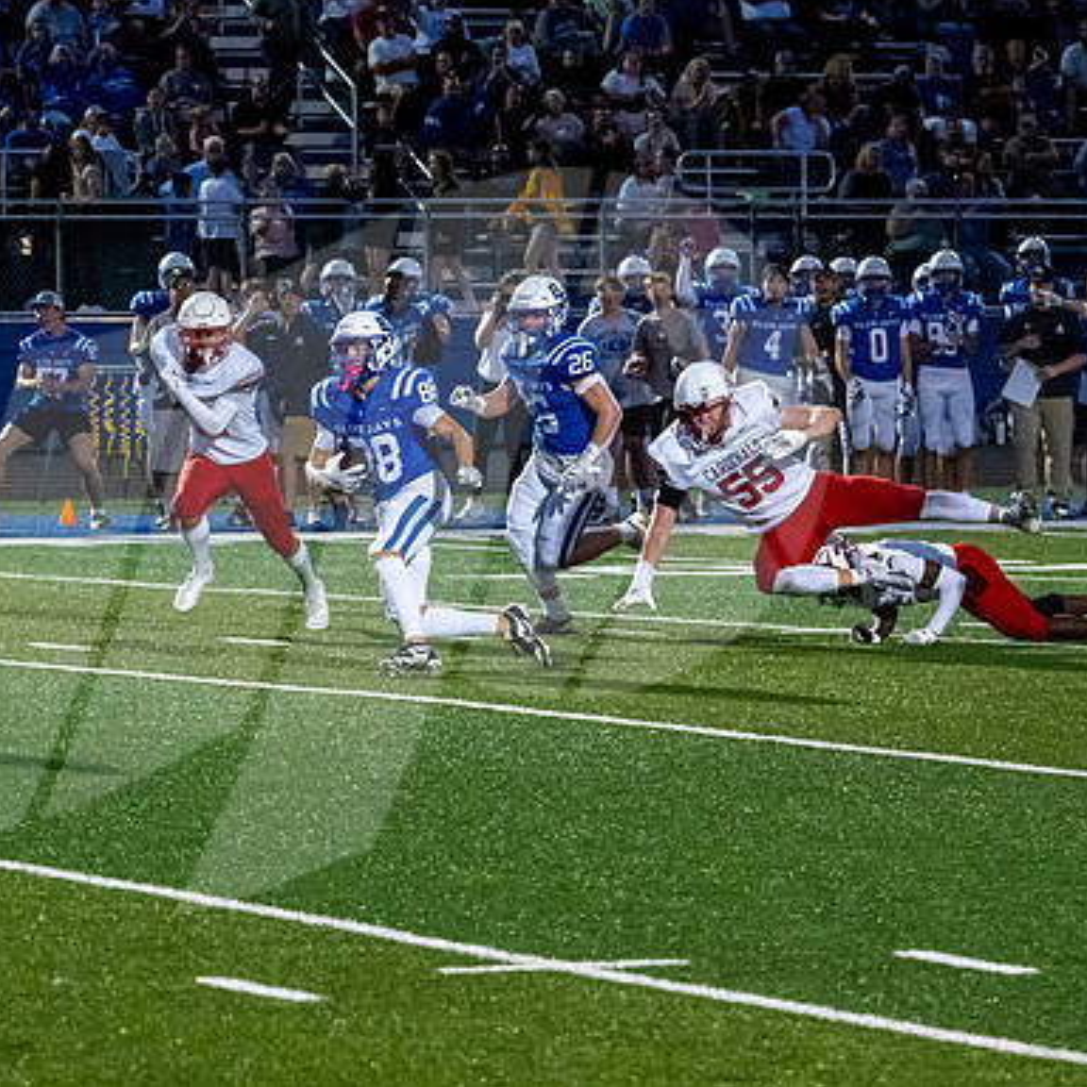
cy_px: 515
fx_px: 8526
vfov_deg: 7.3
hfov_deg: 7.3
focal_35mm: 240
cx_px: 327
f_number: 4.8
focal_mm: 112
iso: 8000
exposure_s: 1/1250
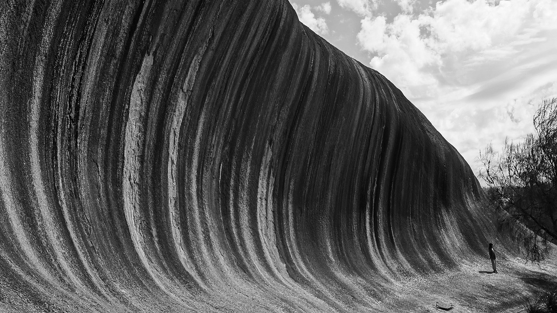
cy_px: 85
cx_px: 319
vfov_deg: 21.3
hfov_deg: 37.1
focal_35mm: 56
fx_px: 827
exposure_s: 1/500
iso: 200
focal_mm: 28
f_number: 8
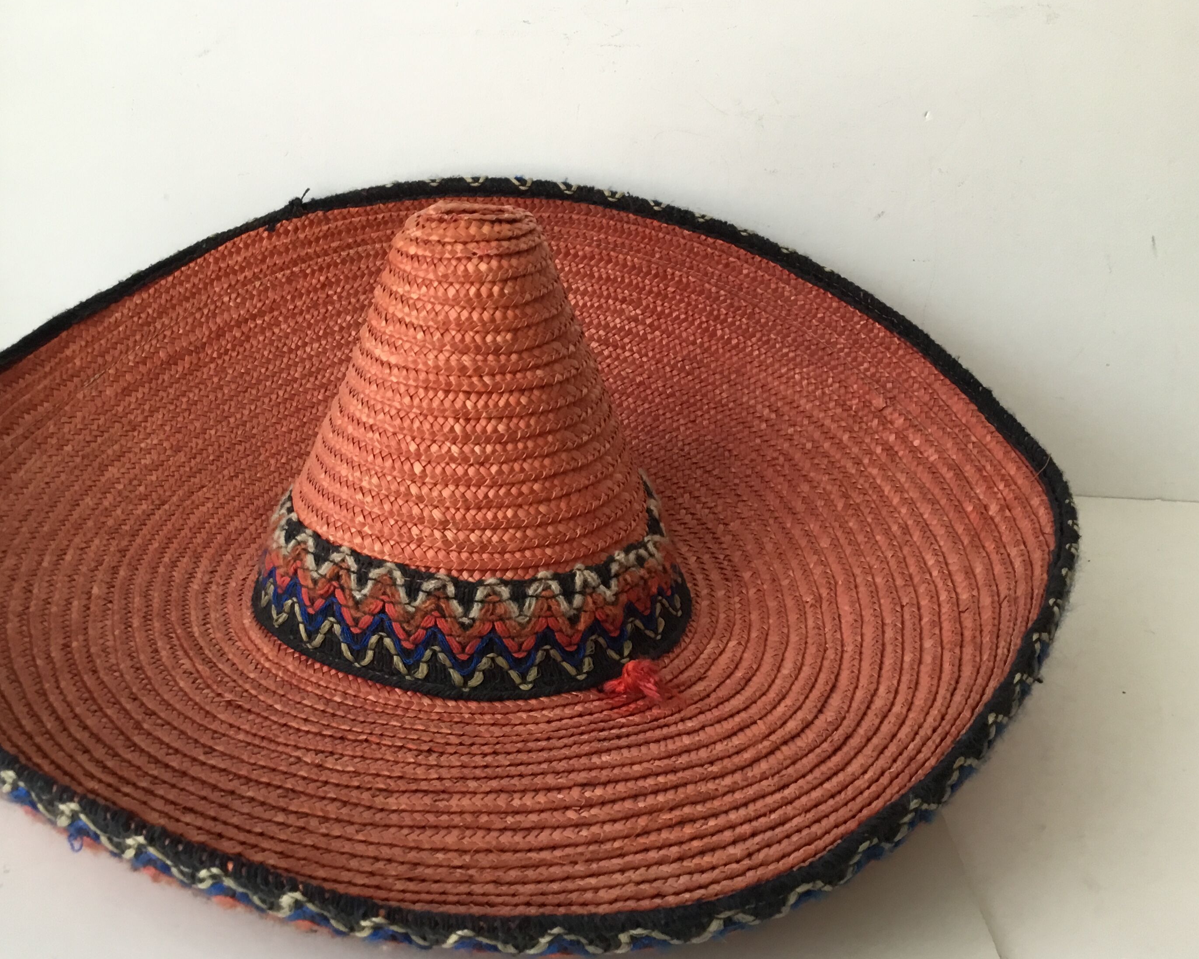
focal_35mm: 36
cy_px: 488
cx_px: 525
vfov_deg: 41.2
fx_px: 1278
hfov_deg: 50.2
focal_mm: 3.3
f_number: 2.4
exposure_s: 1/33
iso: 80
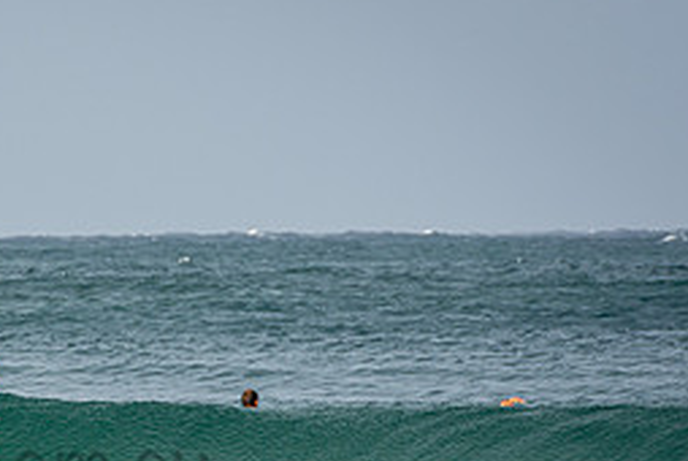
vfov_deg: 2.0
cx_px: -79
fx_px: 13087
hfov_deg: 3.0
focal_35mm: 684
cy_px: 441
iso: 200
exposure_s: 1/1250
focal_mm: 200
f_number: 5.6
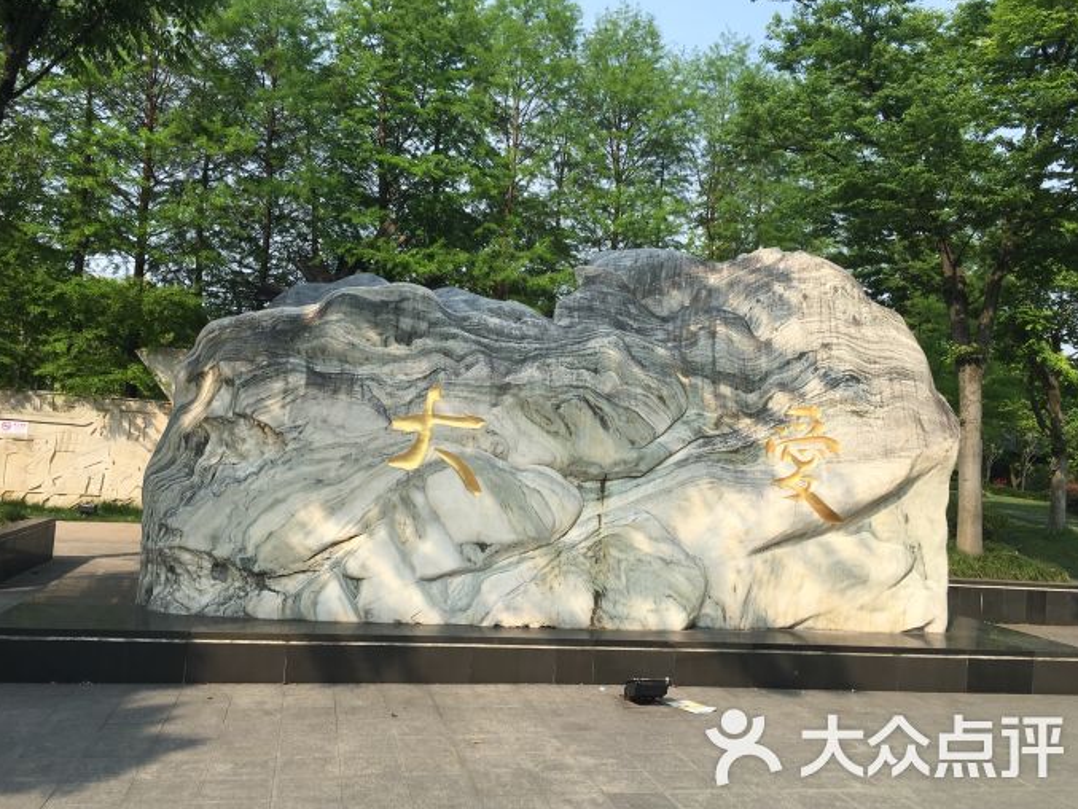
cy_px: 412
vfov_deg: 46.8
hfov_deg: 60.0
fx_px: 934
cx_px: 548
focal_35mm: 30
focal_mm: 4.15
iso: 25
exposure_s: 1/905
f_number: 2.2
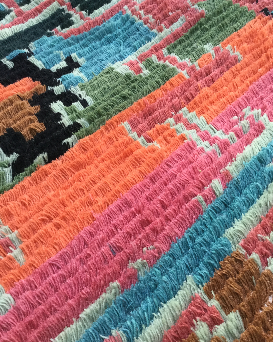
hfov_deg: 41.1
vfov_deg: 50.2
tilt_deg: -47.0
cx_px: 147
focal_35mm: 36
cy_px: 154
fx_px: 364
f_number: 2.4
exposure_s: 1/33
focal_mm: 3.3
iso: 32
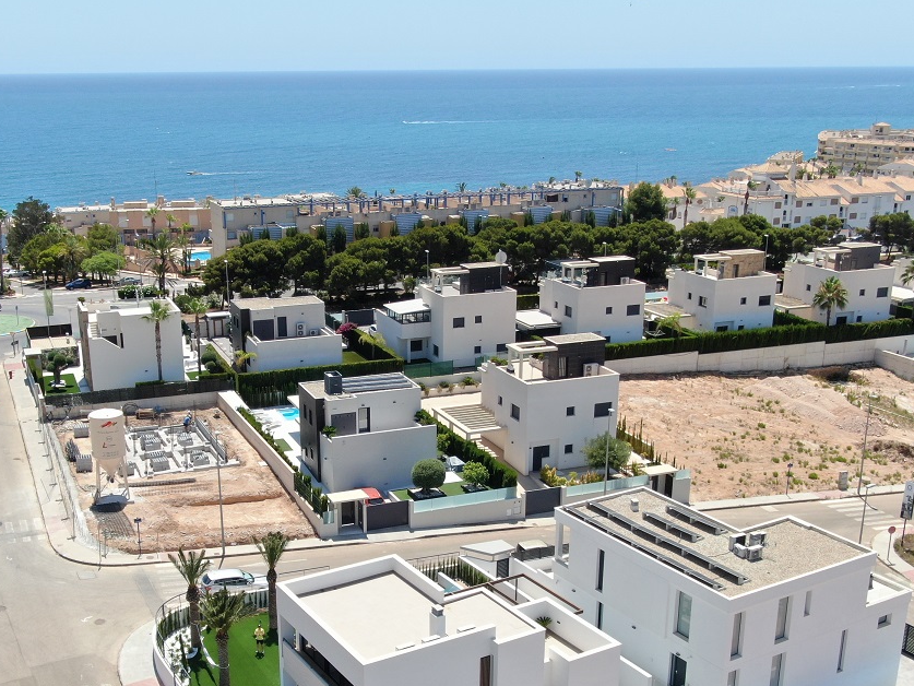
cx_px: 396
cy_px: 446
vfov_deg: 33.4
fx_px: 1136
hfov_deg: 43.7
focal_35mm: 43
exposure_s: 1/1000
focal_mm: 5.22
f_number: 3.1
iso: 100
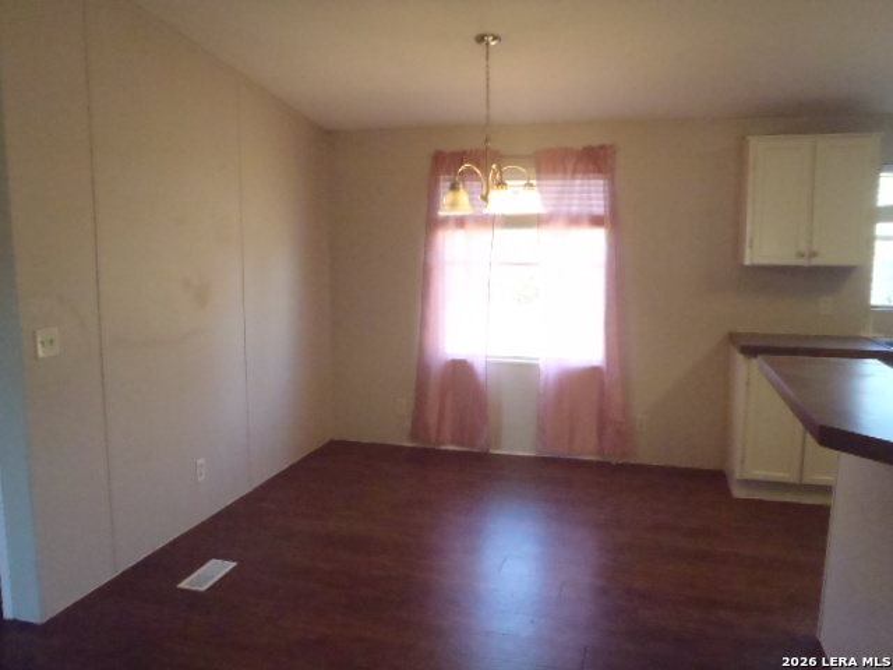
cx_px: 446
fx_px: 722
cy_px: 335
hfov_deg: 63.4
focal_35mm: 28
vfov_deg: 49.7
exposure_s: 1/125
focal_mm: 5
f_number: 3.9
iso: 800
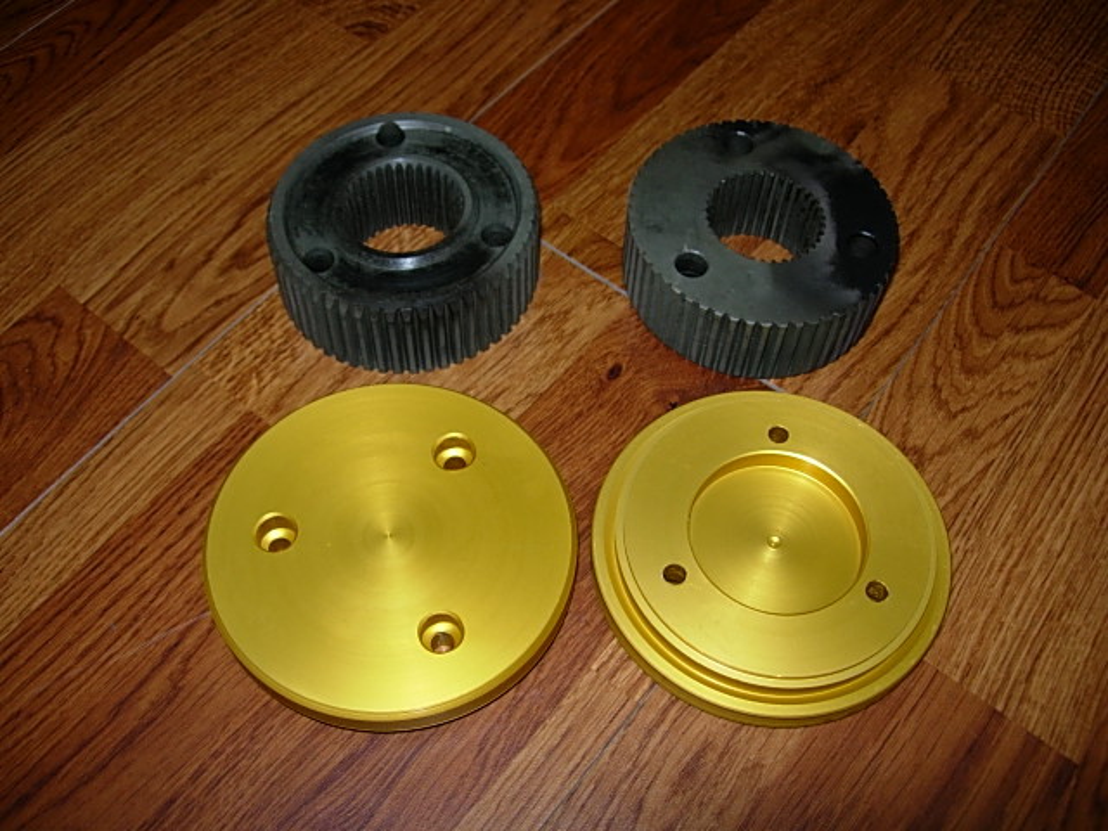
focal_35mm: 38
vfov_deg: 37.7
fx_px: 1216
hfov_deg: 49.0
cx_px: 554
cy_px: 416
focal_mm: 7.8
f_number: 2.8
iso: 79
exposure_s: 1/64
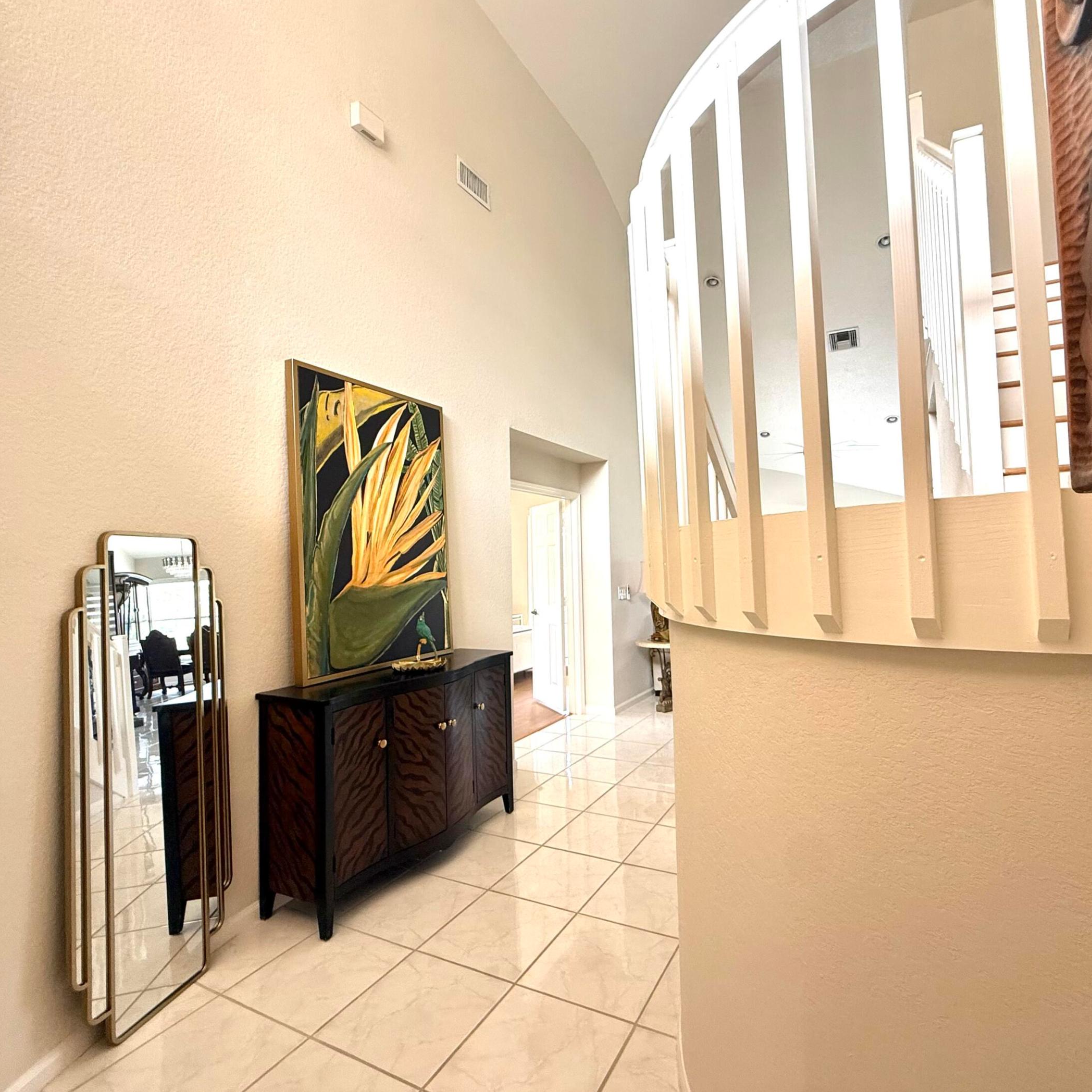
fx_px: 607
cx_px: 606
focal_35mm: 17
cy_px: 533
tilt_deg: +2.5
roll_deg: +1.0
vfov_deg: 84.0
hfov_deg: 83.7
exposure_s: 1/99
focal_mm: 2.22
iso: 125
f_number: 2.2
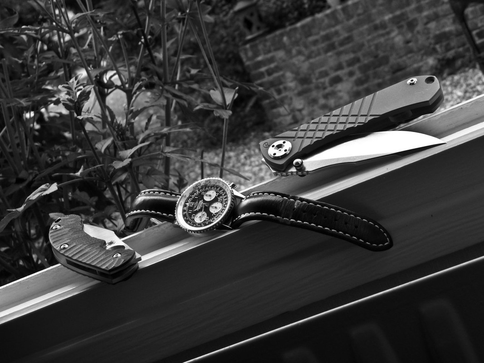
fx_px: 1007
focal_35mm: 72
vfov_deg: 20.4
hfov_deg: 27.0
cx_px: 242
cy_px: 182
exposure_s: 1/80
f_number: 4.6
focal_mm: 12.2
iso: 100
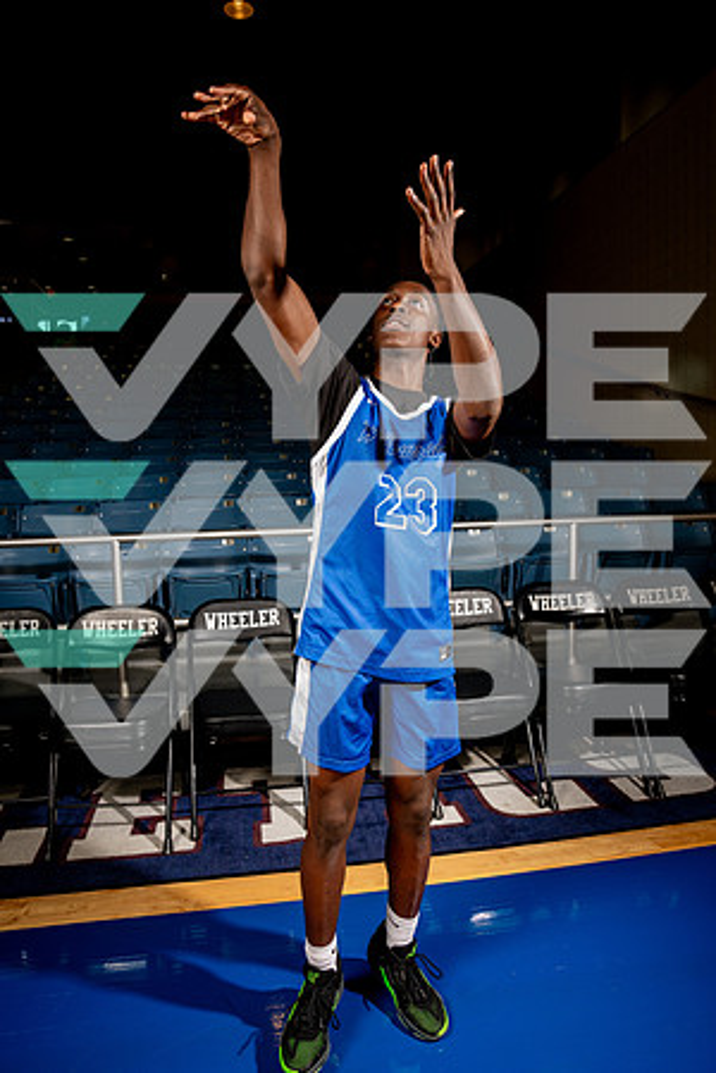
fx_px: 746
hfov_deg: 51.3
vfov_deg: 71.5
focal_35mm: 25
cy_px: 536
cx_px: 358
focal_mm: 25
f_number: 7.1
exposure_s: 1/125
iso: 160
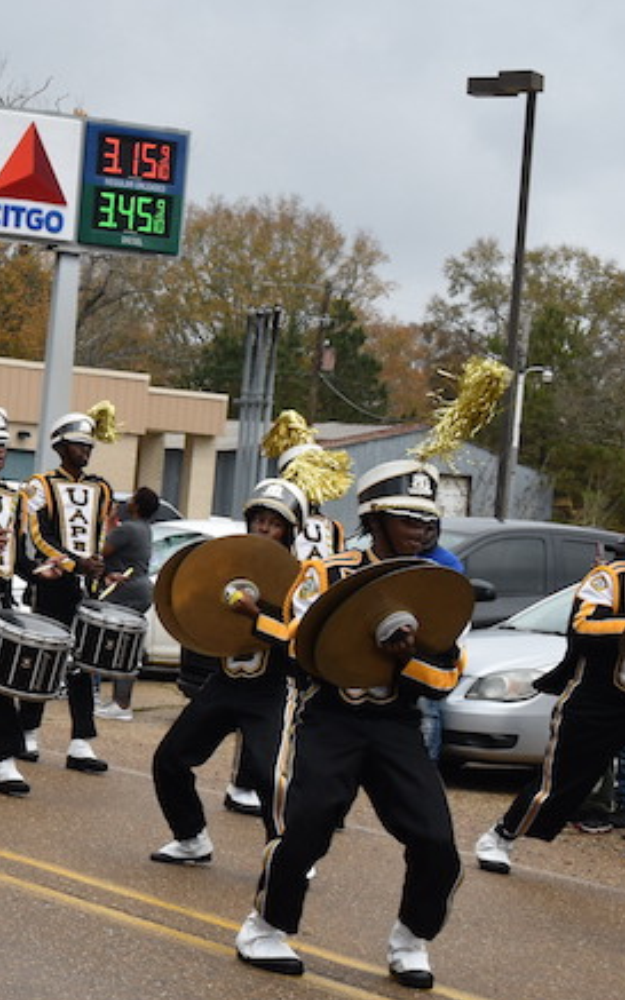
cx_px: -472
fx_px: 3053
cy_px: 498
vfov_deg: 18.6
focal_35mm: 112
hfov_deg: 11.0
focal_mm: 32
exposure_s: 1/250
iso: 140
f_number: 8
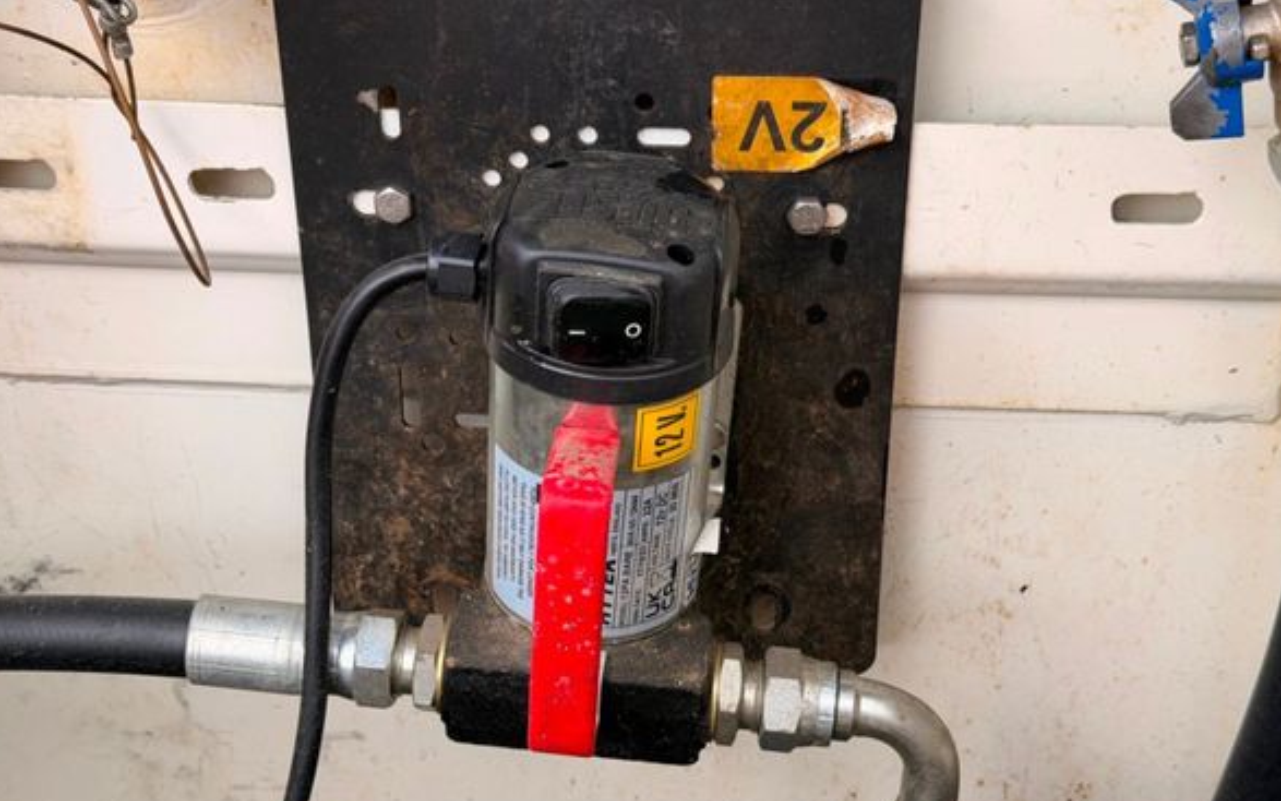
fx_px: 1816
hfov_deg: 38.9
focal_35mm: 52
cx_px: 644
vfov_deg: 24.9
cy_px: 417
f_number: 1.78
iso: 64
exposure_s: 1/400
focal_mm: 6.76
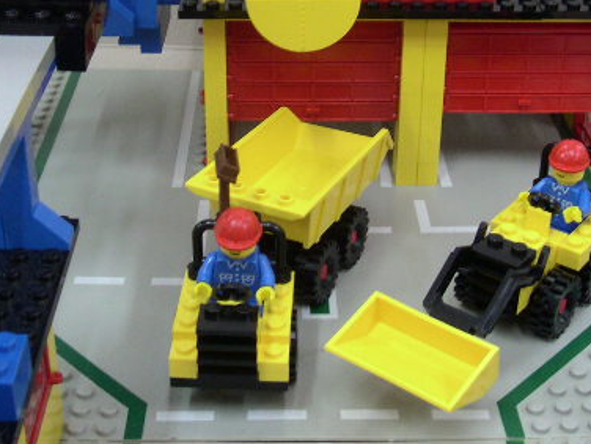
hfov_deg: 30.7
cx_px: 318
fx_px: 1076
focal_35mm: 63
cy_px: 99
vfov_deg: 23.0
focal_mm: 5.7
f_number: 2.8
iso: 100
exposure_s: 1/20
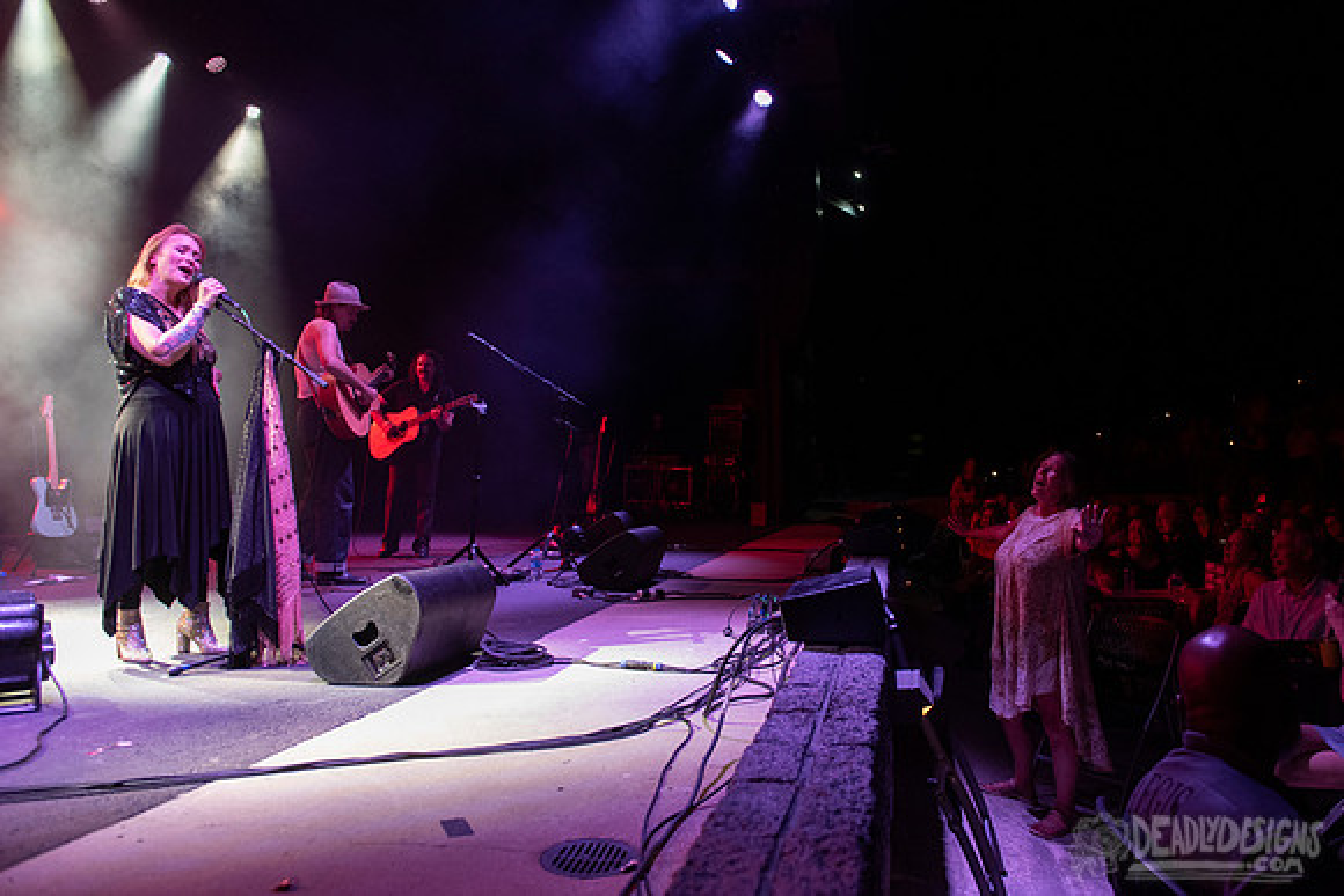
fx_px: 961
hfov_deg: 69.8
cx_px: 720
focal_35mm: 26
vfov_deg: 50.0
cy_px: 448
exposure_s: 1/250
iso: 2500
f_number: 3.5
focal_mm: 24
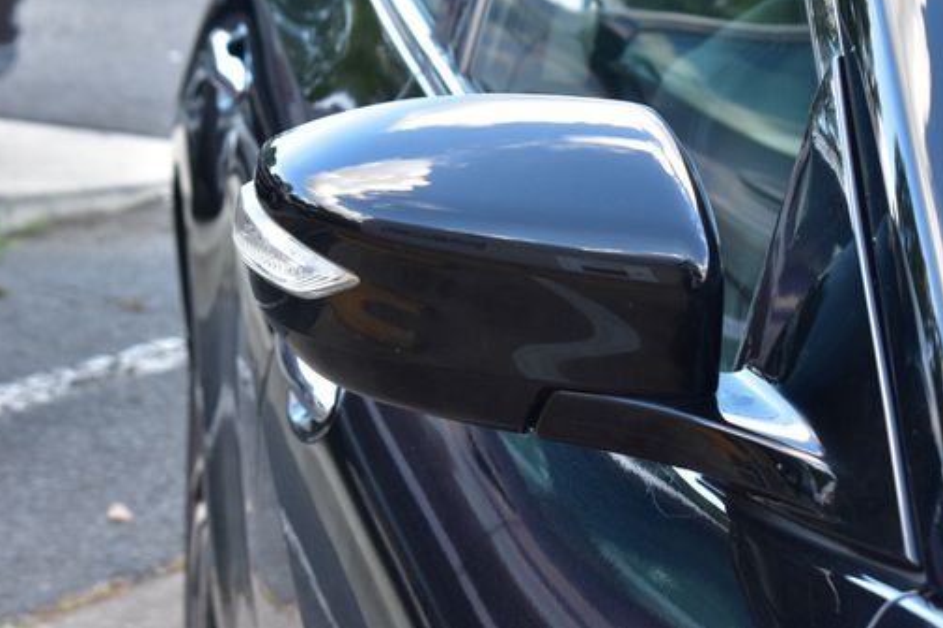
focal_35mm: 105
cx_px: 555
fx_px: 2739
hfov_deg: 19.5
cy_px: 232
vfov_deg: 13.1
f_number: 8
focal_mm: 55
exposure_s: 1/60
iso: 400
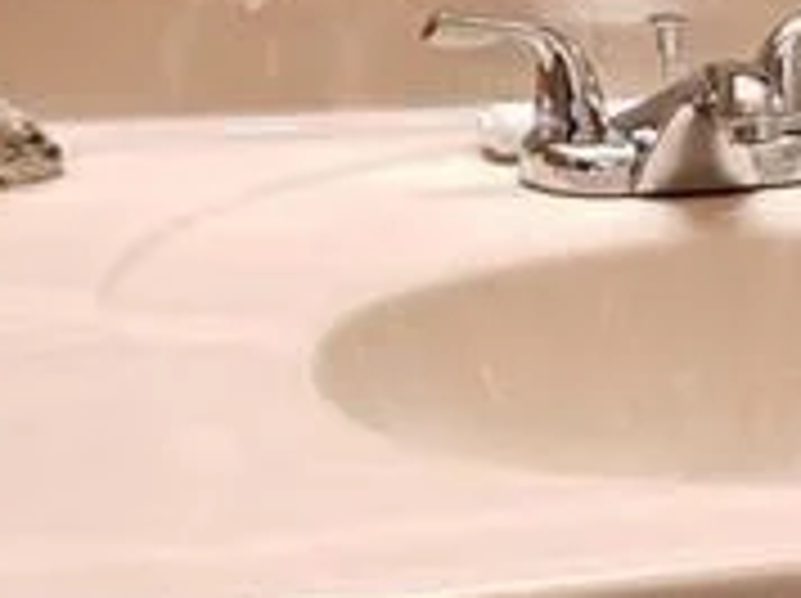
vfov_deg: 11.7
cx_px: 1449
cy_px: 1066
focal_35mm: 117
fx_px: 2704
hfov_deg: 14.7
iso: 250
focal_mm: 4.3
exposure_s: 1/60
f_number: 1.5
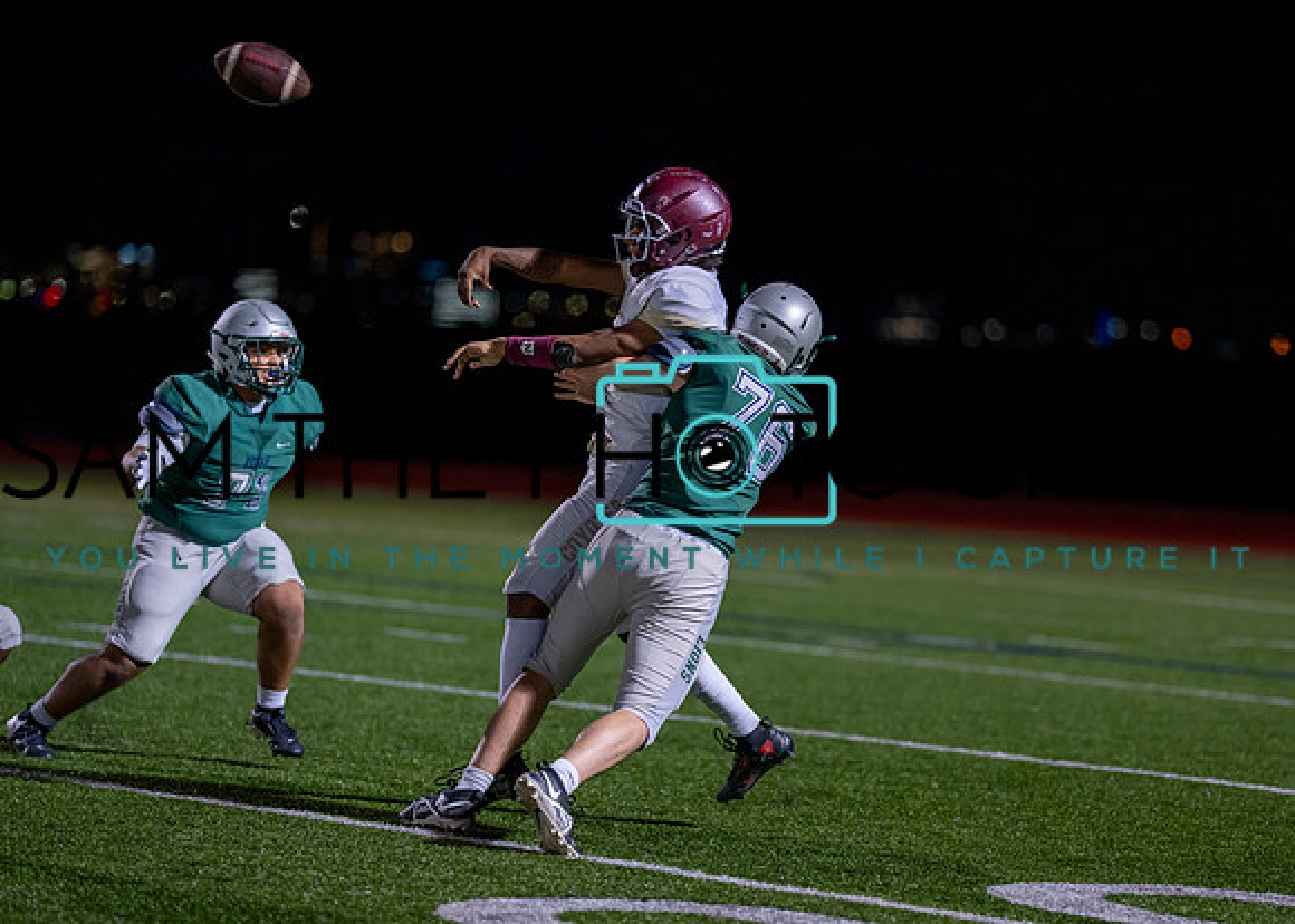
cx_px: 763
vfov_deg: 9.2
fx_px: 5752
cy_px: 504
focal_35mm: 156
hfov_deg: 12.8
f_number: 1.8
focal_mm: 135
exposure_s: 1/1250
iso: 1600
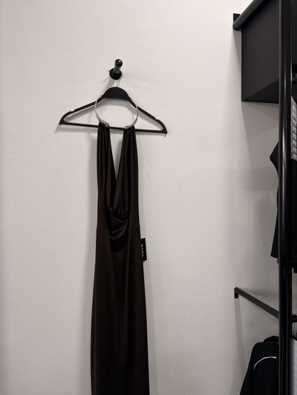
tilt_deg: -0.1
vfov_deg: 67.3
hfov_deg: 53.1
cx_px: 148
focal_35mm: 26
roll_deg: +0.3
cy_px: 198
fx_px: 297
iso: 80
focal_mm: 5.96
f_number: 1.6
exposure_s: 1/100
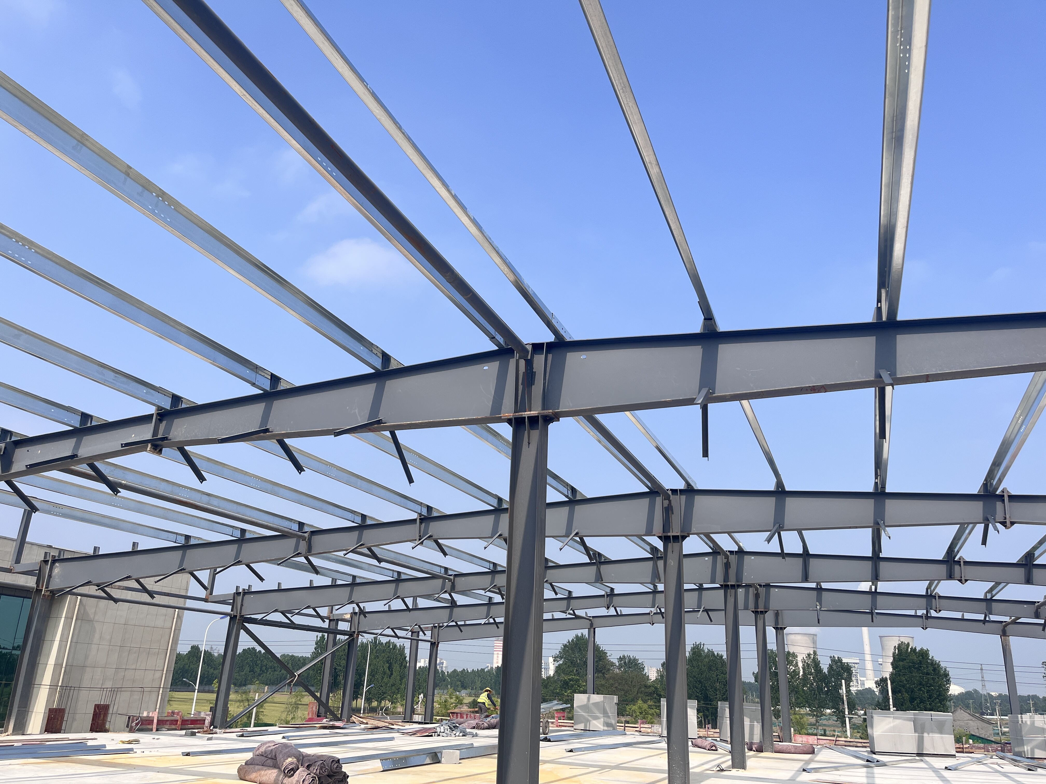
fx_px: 786
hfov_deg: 67.3
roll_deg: -2.9
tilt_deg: +20.7
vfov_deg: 53.1
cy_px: 392
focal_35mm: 26
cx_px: 523
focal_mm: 5.1
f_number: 1.6
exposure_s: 1/3413
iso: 50
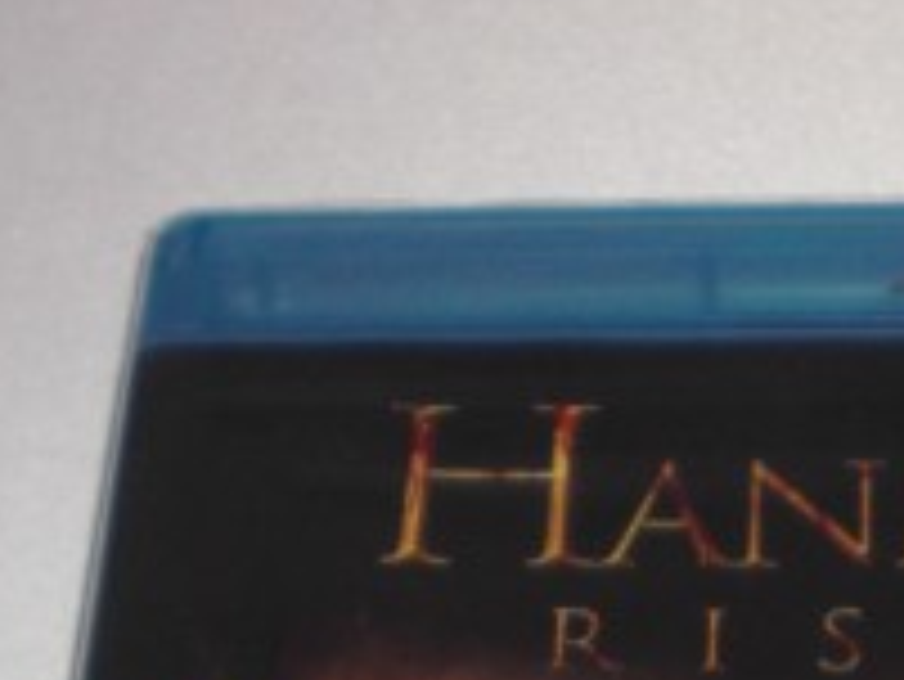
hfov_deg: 12.9
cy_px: 1306
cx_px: 949
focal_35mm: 151
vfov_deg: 9.3
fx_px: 3946
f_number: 3.1
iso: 64
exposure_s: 1/60
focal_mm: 6.3
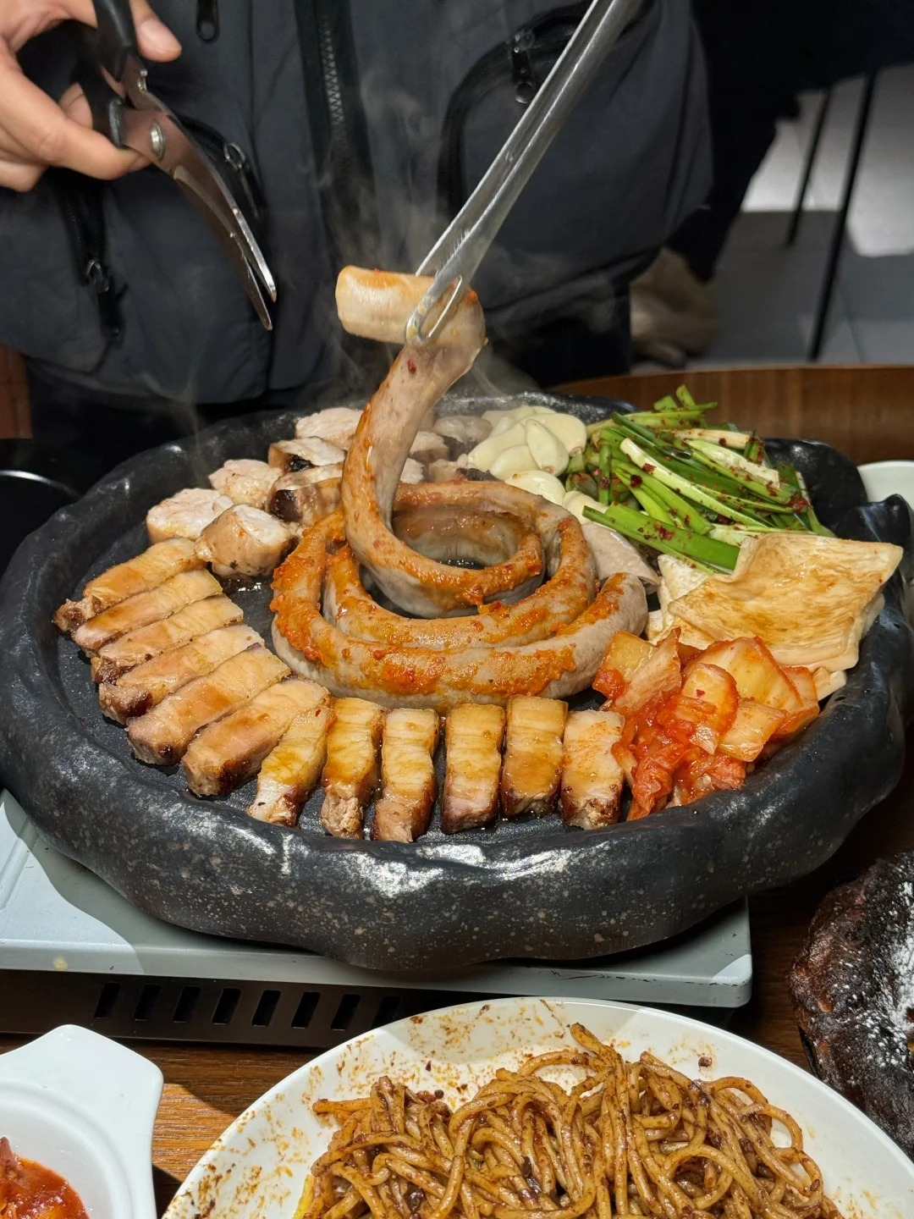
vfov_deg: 39.7
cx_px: 457
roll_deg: +1.1
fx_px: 1690
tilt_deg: -31.8
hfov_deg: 30.3
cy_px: 610
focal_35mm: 48
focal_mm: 6.76
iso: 160
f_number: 1.78
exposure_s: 1/100
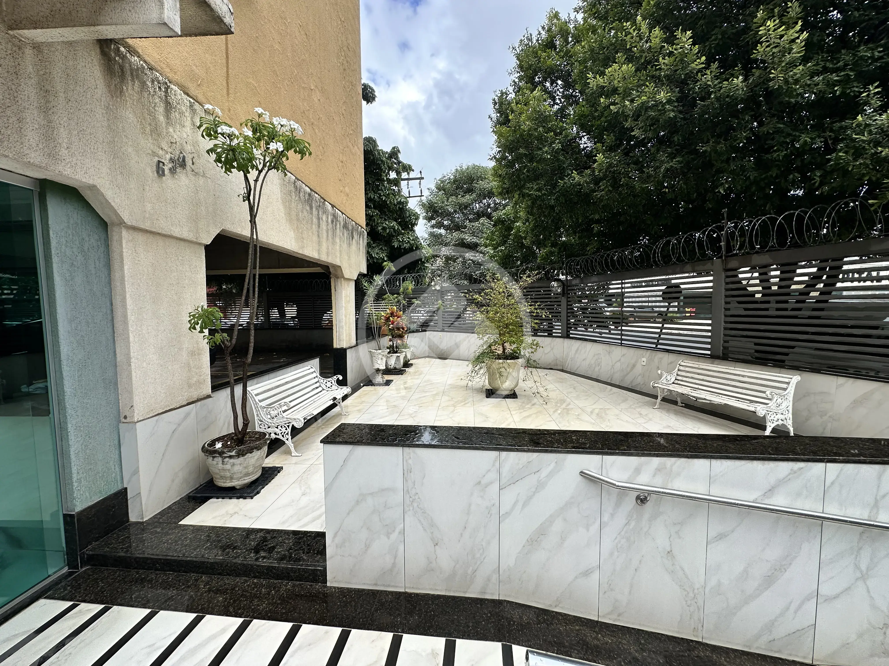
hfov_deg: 102.1
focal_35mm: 14
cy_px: 333
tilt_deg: -3.7
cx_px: 444
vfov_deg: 85.7
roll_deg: -0.5
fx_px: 360
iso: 40
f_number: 2.2
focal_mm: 2.22
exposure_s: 1/523
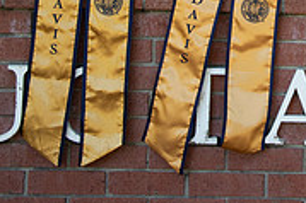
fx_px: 1376
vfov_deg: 8.3
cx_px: 368
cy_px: -83
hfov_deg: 12.4
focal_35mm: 162
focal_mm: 50
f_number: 4.5
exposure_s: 1/500
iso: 640
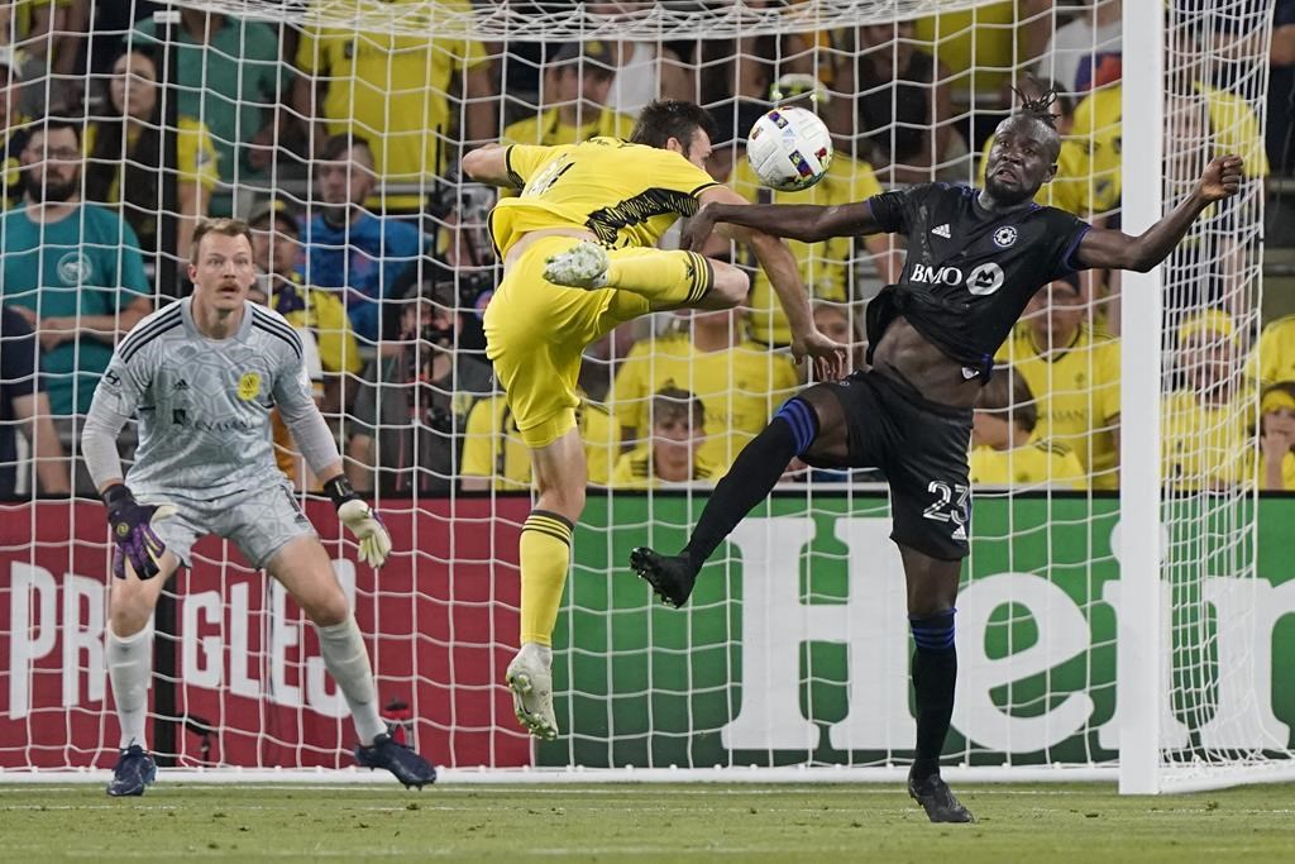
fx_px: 21585
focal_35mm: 600
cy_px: 432
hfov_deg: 3.4
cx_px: 648
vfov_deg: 2.3
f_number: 4.5
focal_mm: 600
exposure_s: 1/1600
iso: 5000
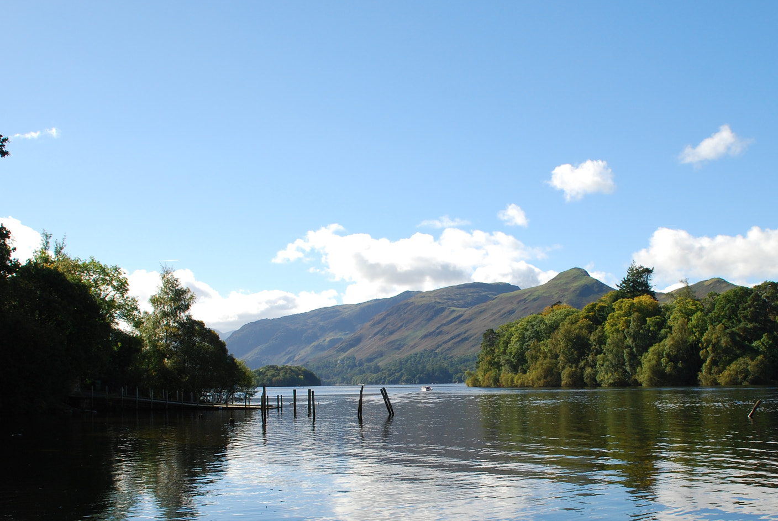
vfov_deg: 28.0
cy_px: 355
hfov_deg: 40.9
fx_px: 1039
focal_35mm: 48
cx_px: 451
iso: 180
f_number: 10
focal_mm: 22
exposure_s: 1/250
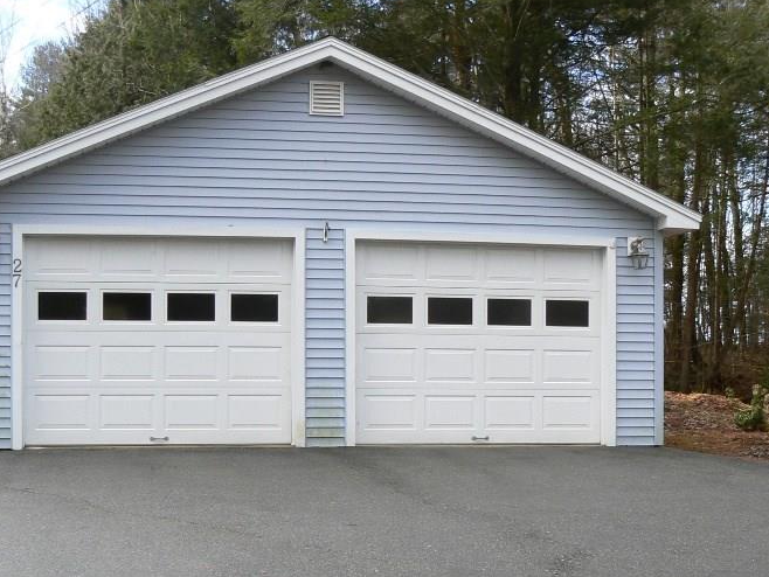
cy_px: 419
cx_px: 366
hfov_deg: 34.3
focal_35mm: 56
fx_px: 1245
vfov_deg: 25.9
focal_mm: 6
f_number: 5.6
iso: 80
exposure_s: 1/100
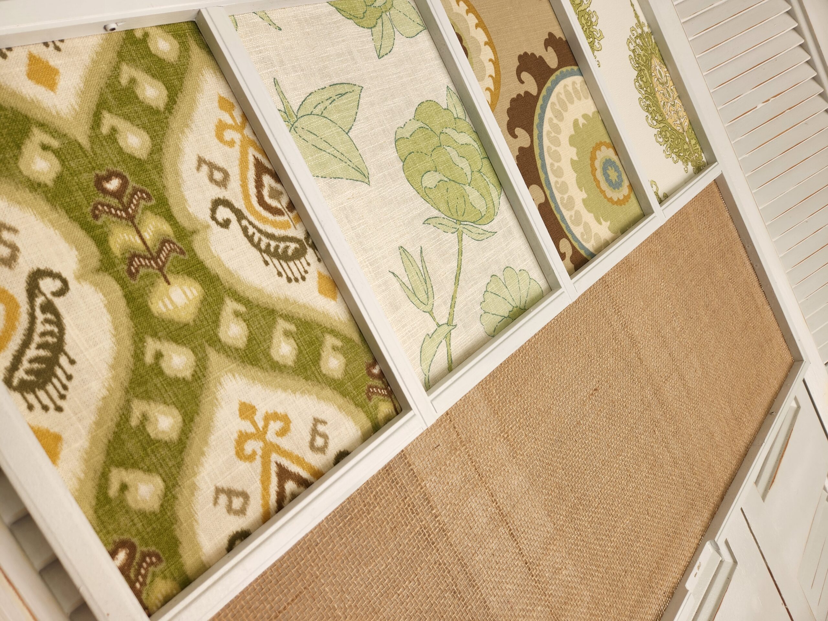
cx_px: 414
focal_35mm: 23
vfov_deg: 58.9
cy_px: 310
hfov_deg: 73.9
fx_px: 550
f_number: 1.8
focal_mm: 5.4
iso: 32
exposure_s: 1/180
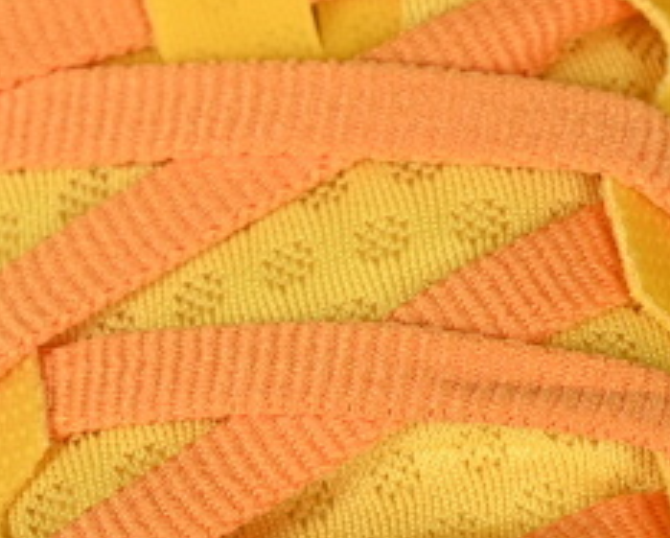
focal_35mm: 326
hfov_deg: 5.9
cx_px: 141
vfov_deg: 4.7
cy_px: -37
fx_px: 6473
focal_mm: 50
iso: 160
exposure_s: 1/80
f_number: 7.1
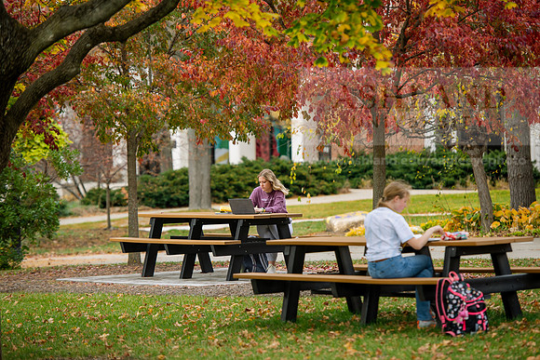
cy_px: 180
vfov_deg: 8.6
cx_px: 270
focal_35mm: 160
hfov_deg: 12.8
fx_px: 2400
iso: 160
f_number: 3.5
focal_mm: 160
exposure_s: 1/320
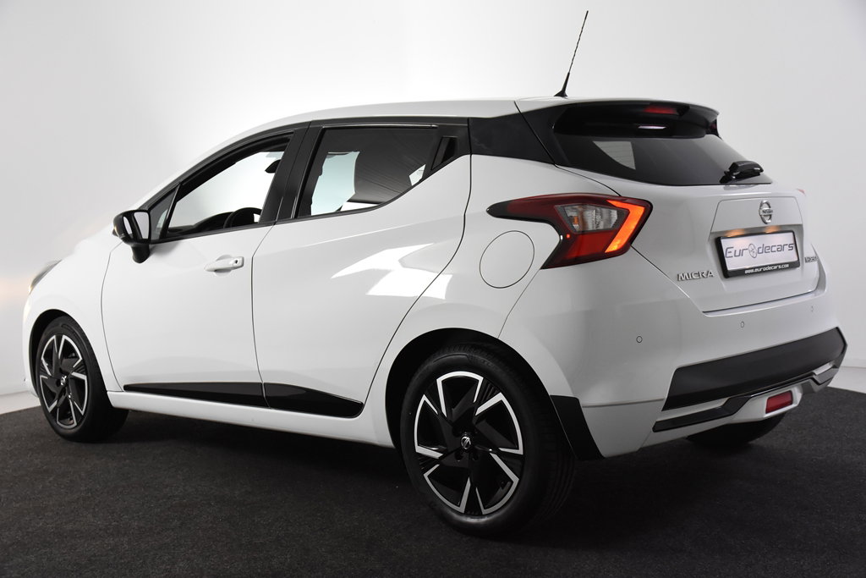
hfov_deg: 42.3
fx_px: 1119
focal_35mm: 46
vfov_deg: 29.0
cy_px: 289
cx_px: 433
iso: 1600
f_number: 5
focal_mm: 31
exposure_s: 1/100
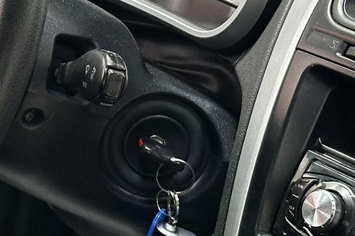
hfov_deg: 12.7
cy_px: 61
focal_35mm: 156
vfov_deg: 8.8
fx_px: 1538
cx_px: -136
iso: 320
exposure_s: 1/33
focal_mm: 6.86
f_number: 1.78
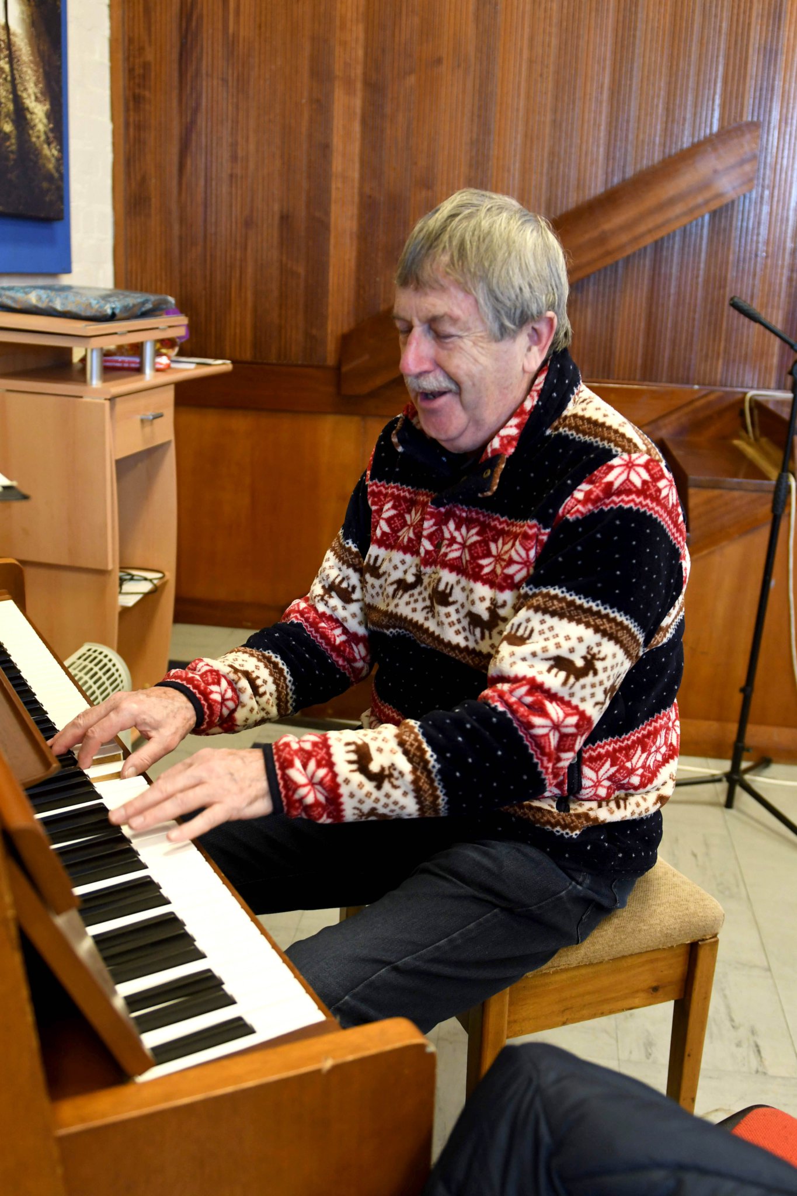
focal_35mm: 36
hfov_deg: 36.9
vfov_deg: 53.1
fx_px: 1196
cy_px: 598
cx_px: 398
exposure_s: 1/100
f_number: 2.8
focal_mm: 24
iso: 1250
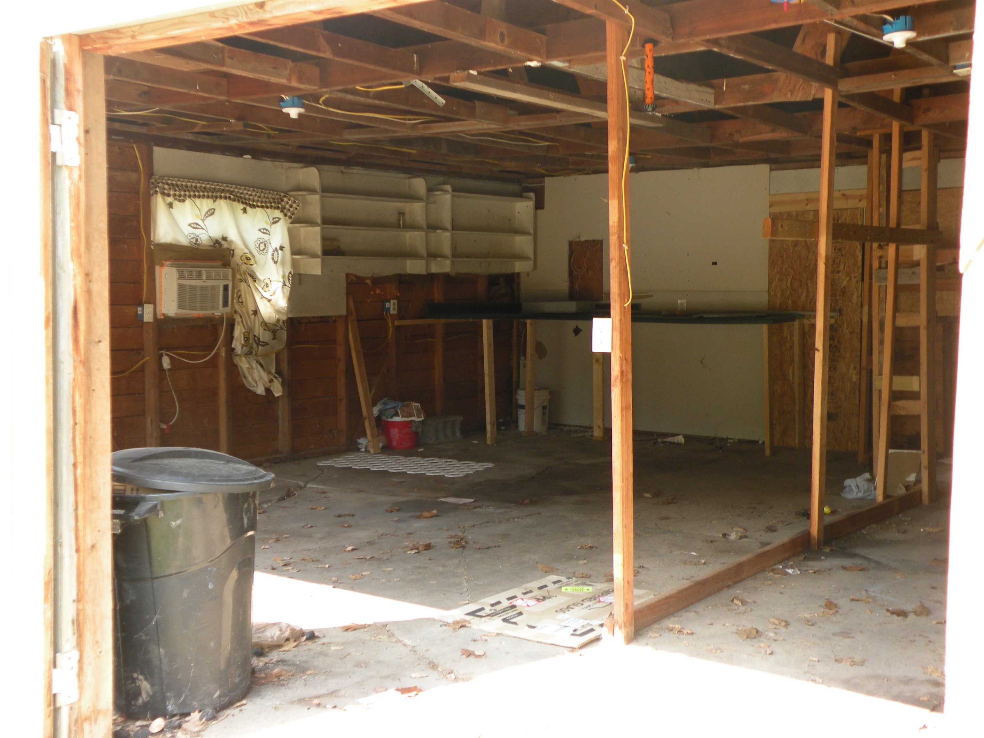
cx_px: 492
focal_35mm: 42
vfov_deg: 34.3
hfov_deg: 44.8
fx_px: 1194
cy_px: 369
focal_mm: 7.4
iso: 64
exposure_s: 1/68.5
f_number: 3.2
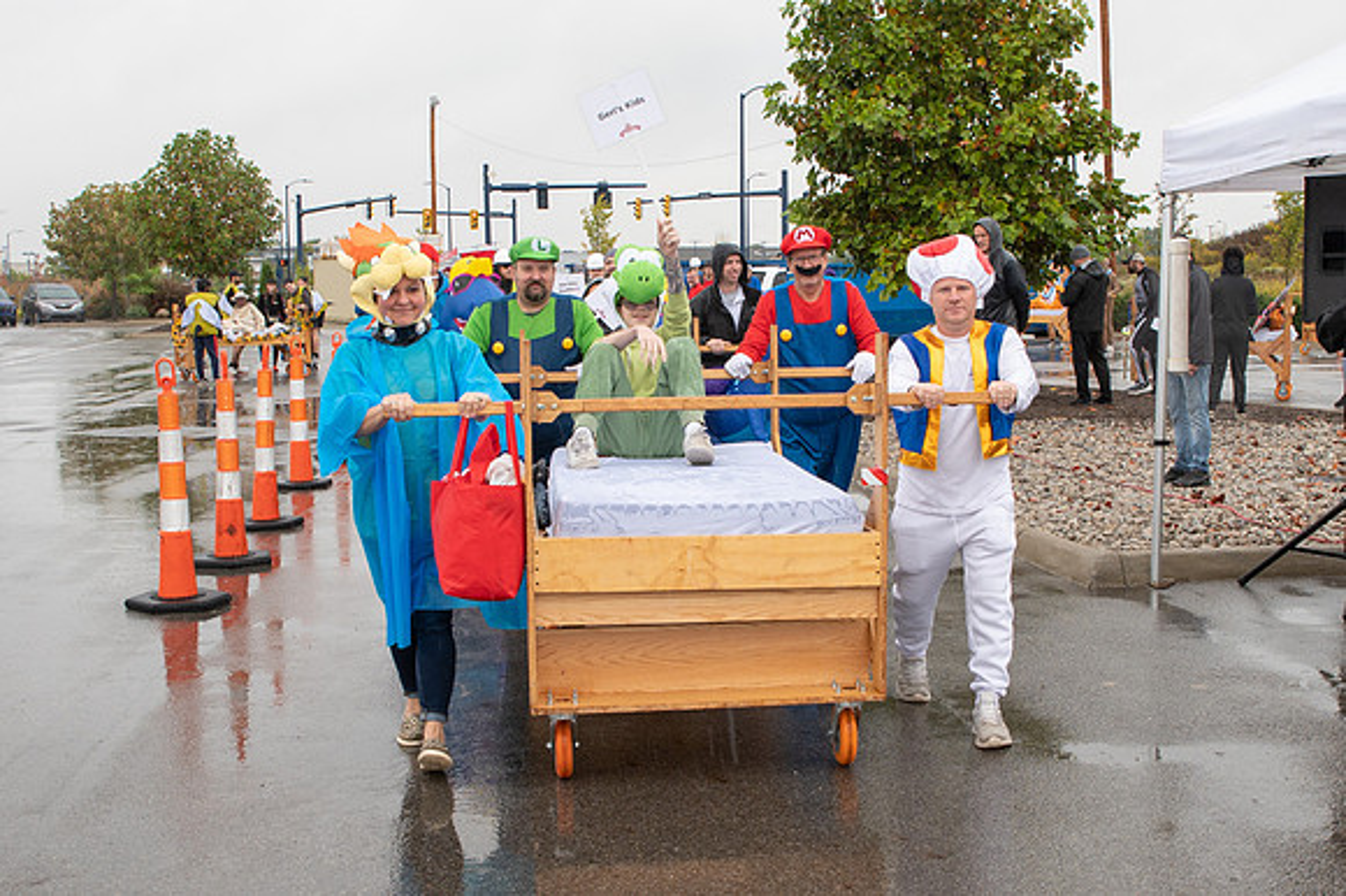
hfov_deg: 43.4
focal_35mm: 45
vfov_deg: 29.7
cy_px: 468
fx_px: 1690
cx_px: 692
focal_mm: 24
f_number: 7.1
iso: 400
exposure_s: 1/200
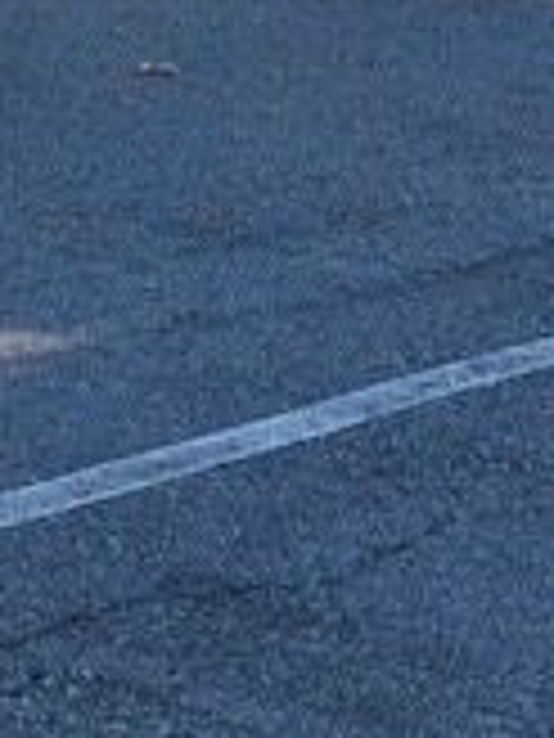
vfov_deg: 8.5
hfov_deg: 6.6
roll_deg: +0.2
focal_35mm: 223
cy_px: -585
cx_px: -72
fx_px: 4759
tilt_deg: -0.8
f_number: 2.8
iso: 20
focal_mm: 6.6
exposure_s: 1/196
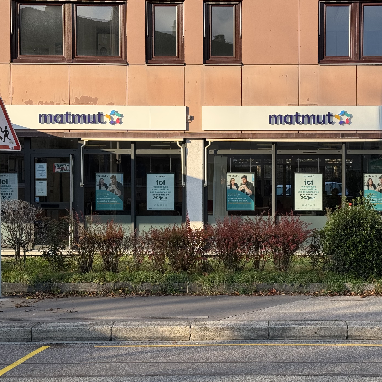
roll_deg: -1.2
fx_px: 762
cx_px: 250
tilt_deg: -0.8
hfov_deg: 28.0
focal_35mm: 61
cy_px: 190
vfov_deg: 28.2
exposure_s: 1/1770
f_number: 1.78
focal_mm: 6.76
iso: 64
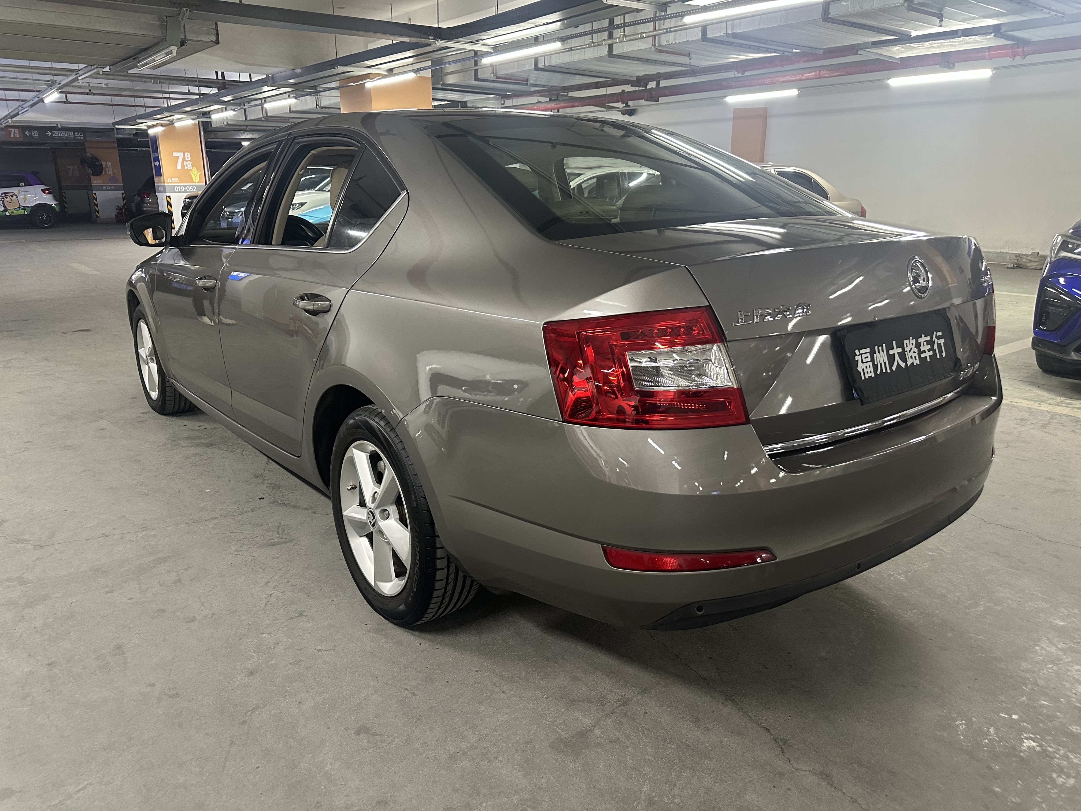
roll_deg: +0.8
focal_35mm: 24
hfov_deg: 71.6
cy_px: 406
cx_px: 540
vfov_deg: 56.8
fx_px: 749
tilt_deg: -15.9
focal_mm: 6.86
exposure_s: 1/50
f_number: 1.78
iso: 400
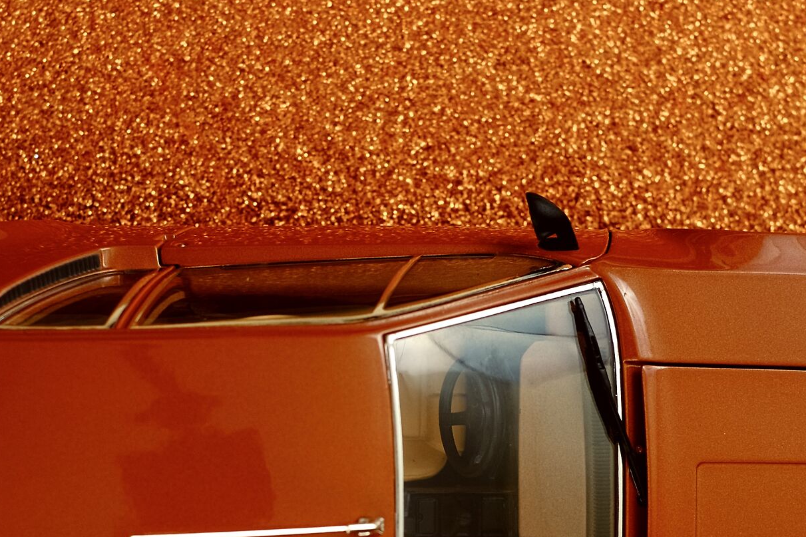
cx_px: 311
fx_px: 2350
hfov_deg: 19.4
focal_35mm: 105
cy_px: 498
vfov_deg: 12.9
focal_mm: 35
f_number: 4
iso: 160
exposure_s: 1/50
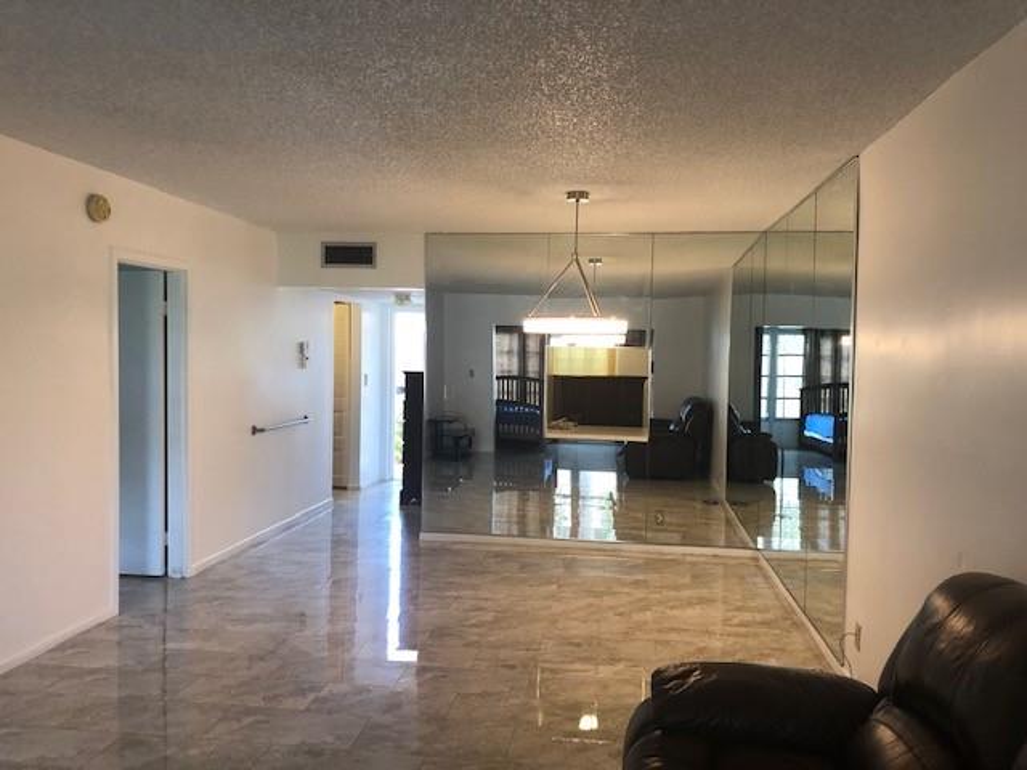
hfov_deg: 63.4
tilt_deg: -1.9
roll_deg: -2.0
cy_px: 385
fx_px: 831
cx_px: 514
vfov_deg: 49.7
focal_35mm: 28
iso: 40
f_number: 1.8
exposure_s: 1/24
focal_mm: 4
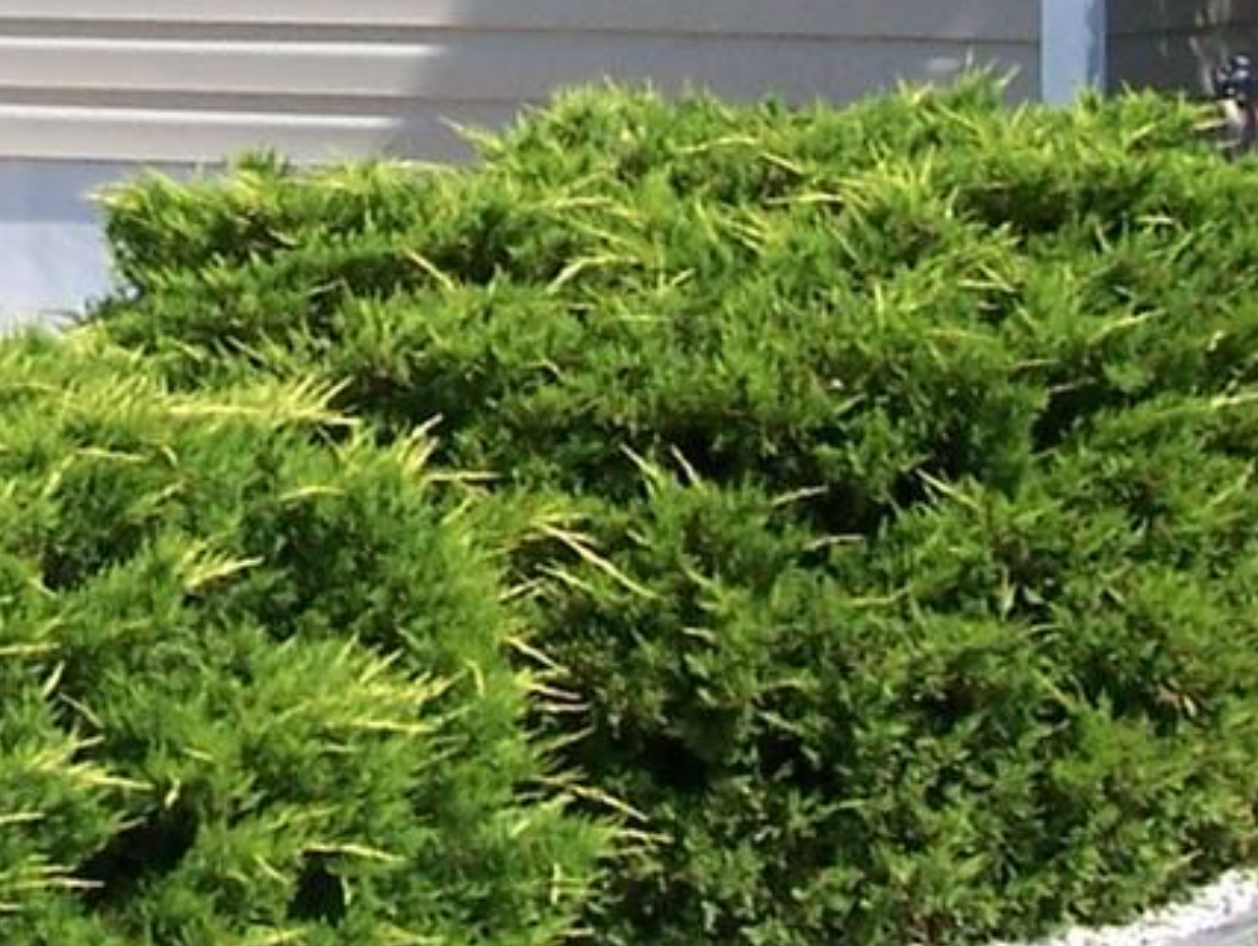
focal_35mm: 182
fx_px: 6620
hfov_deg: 10.8
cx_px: 108
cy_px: -345
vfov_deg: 8.0
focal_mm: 6.3
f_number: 4
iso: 80
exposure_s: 1/1000
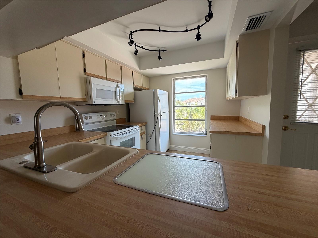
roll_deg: +2.4
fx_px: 129
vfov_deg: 85.7
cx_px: 159
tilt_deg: -5.8
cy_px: 119
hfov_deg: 102.1
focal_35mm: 14
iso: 125
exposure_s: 1/121
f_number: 2.2
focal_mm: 2.22
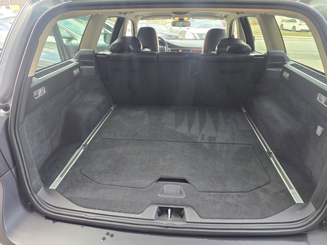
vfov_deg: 58.9
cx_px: 164
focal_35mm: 23
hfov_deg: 73.9
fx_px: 217
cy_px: 122
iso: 200
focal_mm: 6.3
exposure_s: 1/120
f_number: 1.7
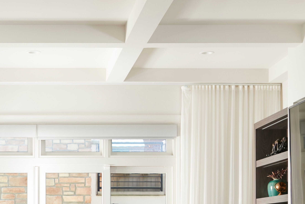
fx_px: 737
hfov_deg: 22.8
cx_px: 34
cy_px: 238
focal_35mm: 87
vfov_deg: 15.2
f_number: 8
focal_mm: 32
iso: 200
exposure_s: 1/100
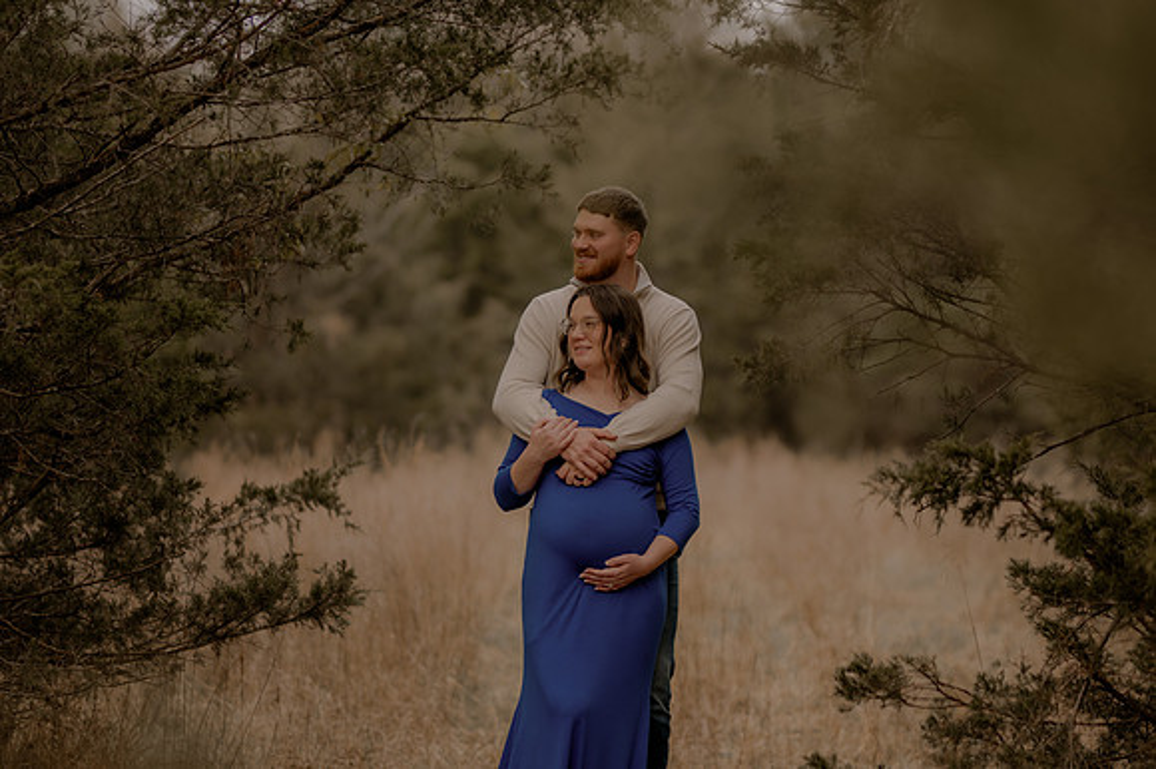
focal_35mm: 127
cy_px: 384
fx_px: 4076
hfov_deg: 16.1
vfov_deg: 10.8
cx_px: 578
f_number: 1.4
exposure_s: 1/1600
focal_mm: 85
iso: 200
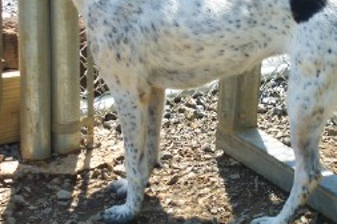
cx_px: 212
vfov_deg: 10.7
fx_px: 1197
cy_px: 74
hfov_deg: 16.0
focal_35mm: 128
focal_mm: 16.4
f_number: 4
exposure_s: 1/350
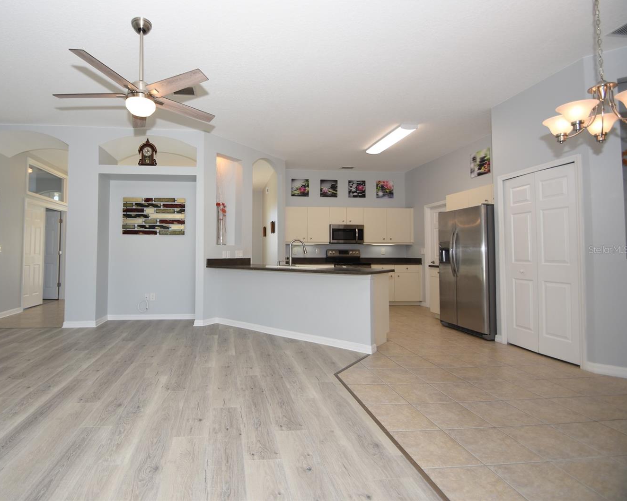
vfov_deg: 77.0
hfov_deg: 88.6
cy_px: 250
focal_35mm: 17
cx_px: 252
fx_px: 315
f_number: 4
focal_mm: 10
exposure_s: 1/60
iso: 100
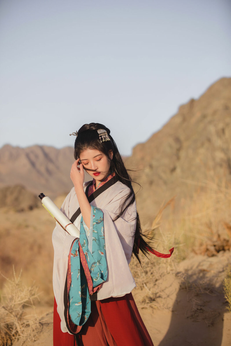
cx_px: 116
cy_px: 173
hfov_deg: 19.7
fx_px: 664
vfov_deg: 29.2
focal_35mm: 69
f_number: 3.2
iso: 100
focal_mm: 70
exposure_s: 1/500
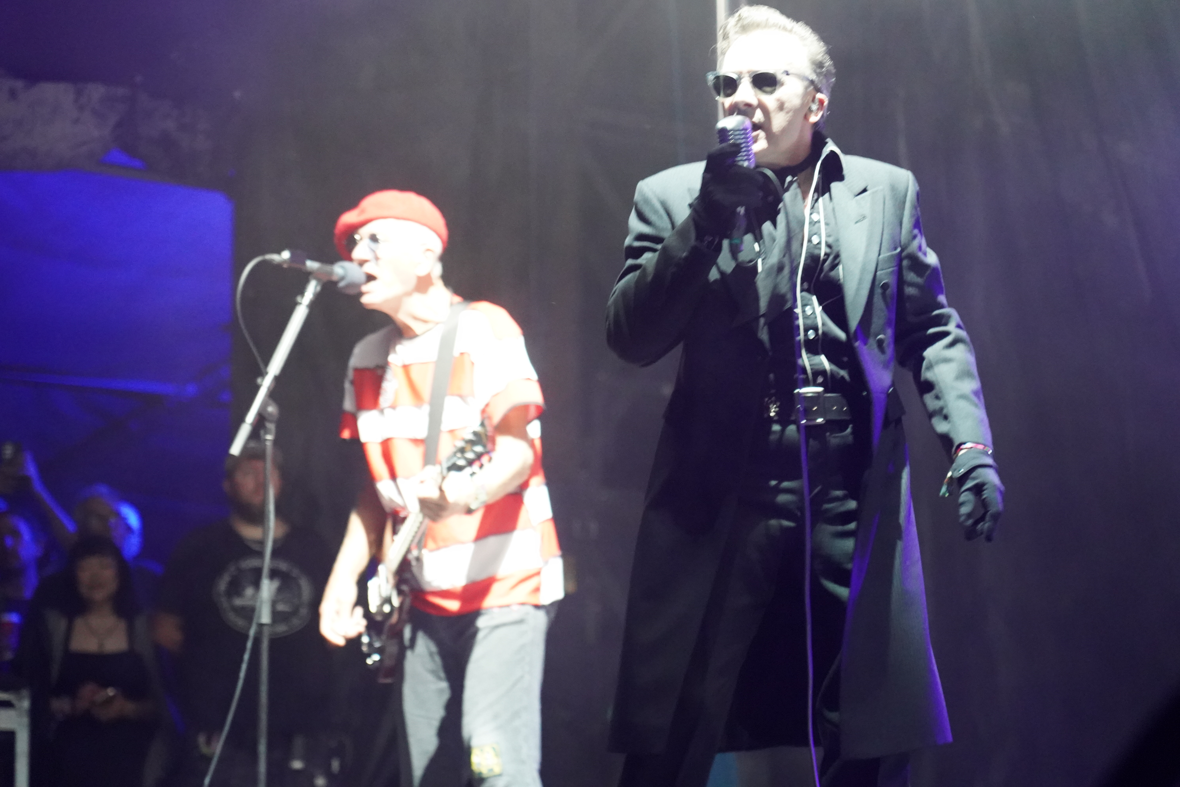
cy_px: 394
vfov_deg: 13.0
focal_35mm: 105
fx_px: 3441
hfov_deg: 19.5
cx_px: 590
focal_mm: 105
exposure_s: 1/160
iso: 12800
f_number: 4
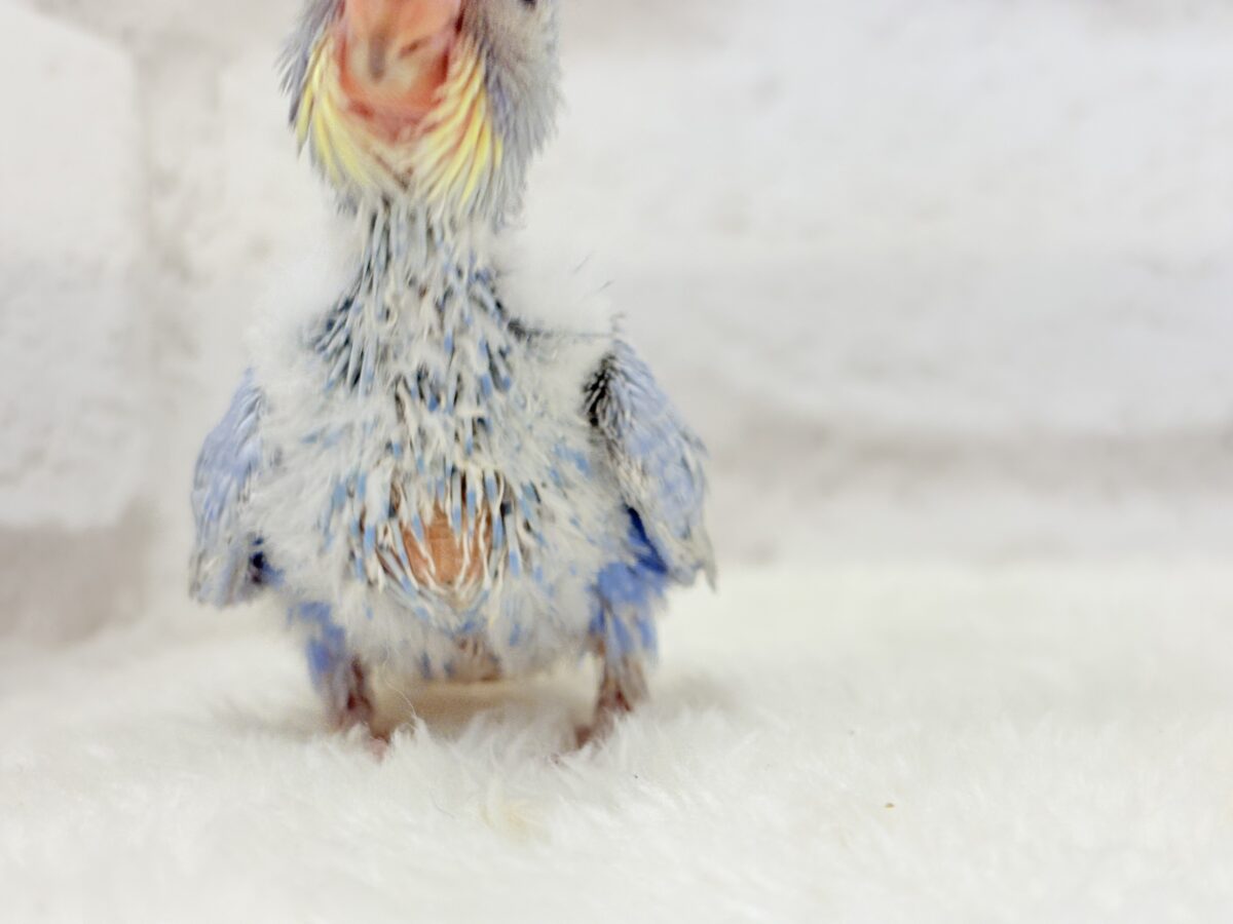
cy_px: 462
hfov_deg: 36.8
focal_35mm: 52
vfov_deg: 28.0
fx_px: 1852
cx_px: 616
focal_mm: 5.96
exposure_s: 1/100
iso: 100
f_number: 1.6
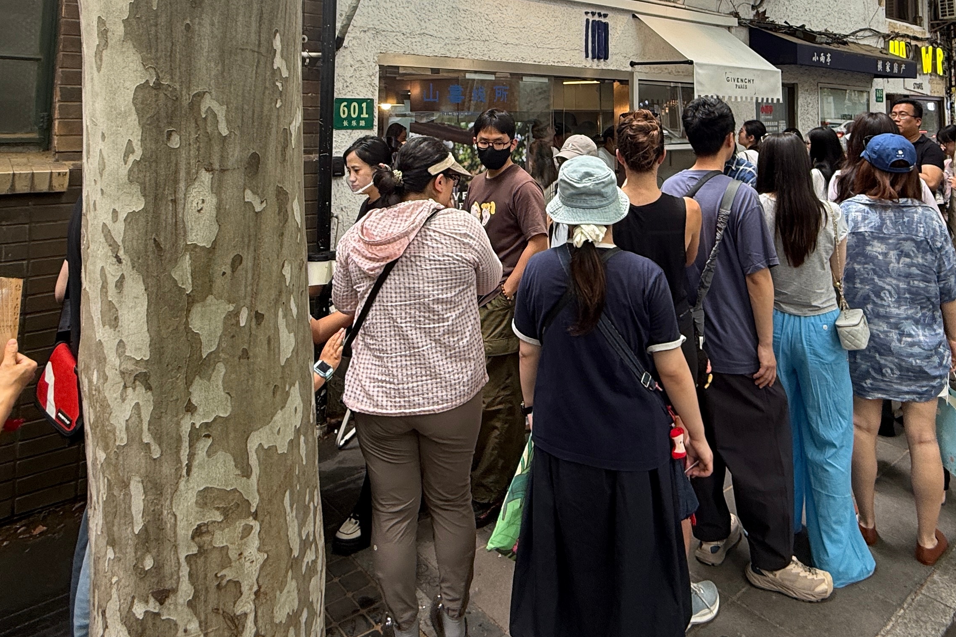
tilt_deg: +4.4
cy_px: 70
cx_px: 527
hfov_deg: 69.2
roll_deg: +0.3
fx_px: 690
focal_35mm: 26
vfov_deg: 45.2
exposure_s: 1/99
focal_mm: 2.22
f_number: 2.2
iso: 64
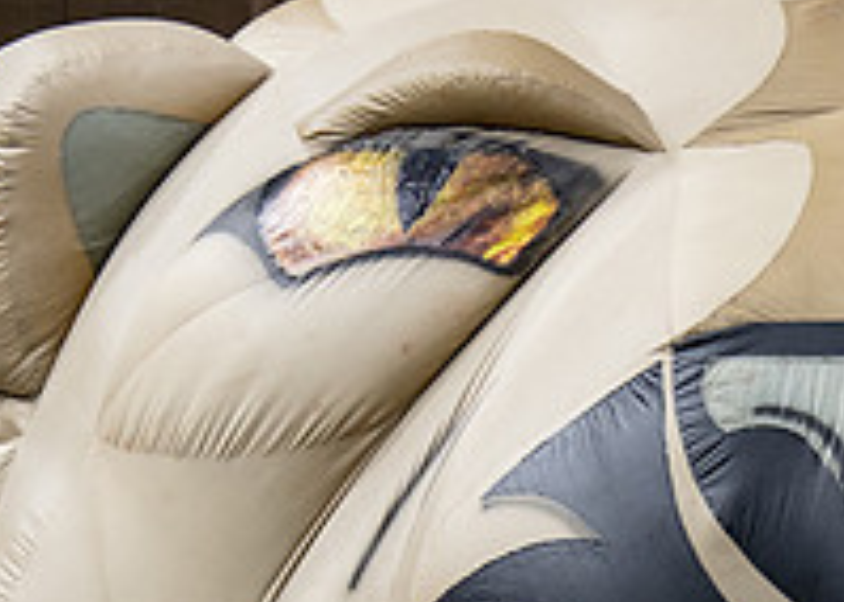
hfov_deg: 7.7
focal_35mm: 259
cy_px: 1043
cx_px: 865
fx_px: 6206
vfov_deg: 5.5
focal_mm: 70
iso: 1250
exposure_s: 1/320
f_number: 2.8
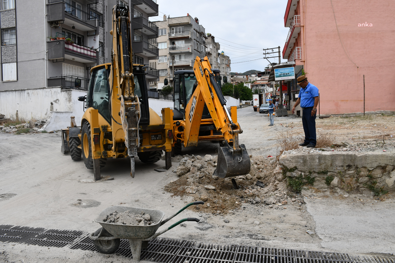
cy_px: 132
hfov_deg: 67.4
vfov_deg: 47.9
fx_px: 296
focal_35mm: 27
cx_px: 198
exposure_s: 1/320
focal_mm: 18
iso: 100
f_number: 9
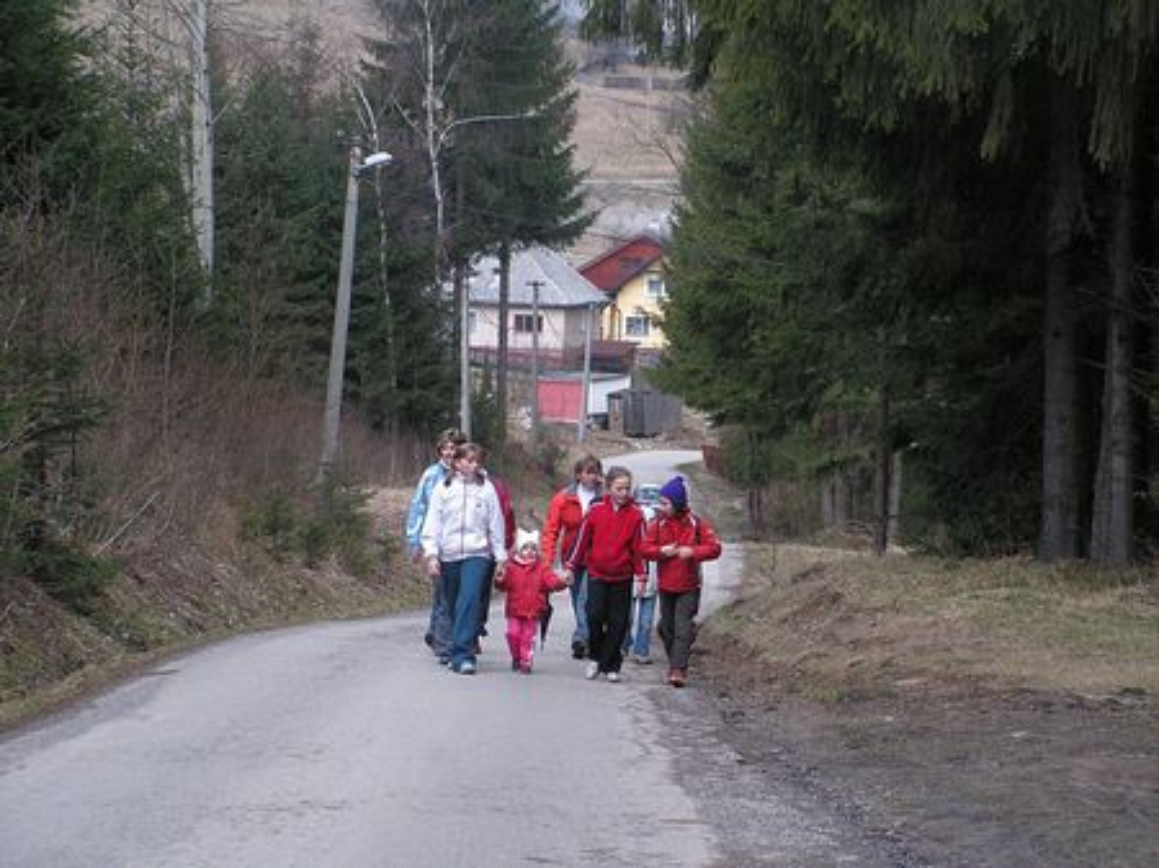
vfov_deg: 13.7
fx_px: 3614
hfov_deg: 18.2
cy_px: 434
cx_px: 580
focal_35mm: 108
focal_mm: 18.1
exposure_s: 1/100
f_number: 3.4
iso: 80
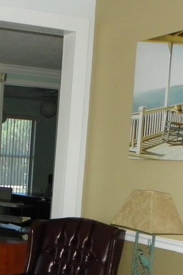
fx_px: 595
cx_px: -71
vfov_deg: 25.4
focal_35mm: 78
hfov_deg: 16.3
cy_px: 233
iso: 200
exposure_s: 1/125
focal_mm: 5.2
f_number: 2.8
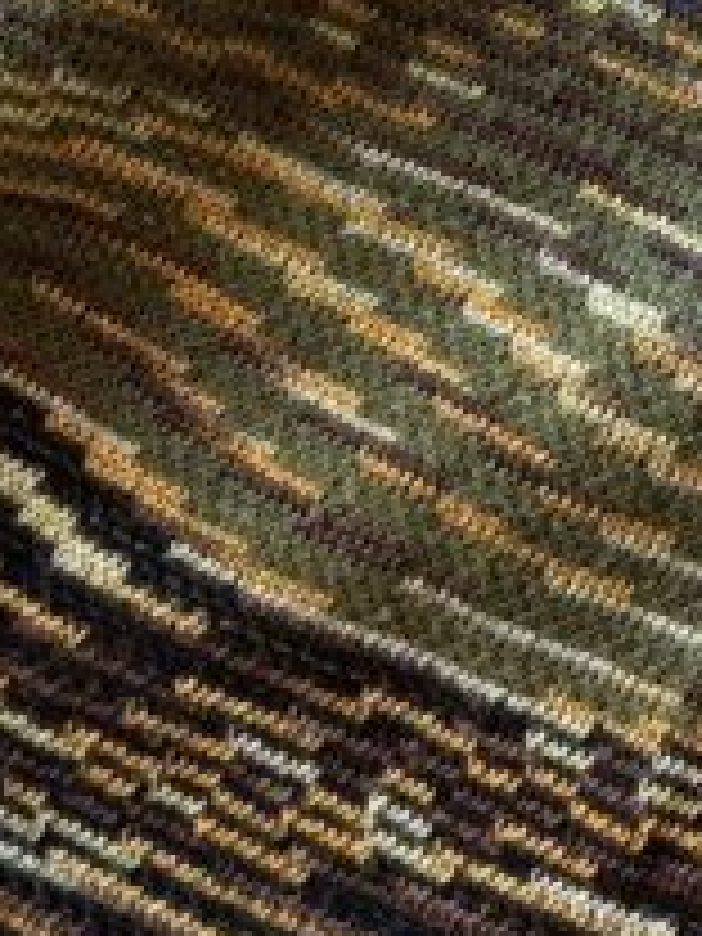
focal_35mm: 118
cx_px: 1566
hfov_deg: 11.0
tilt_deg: -76.6
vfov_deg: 14.9
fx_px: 3191
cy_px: -670
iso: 125
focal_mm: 6.76
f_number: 1.78
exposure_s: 1/121
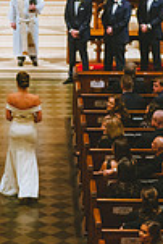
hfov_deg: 8.8
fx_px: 1050
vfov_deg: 13.0
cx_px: 10
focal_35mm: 155
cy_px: 270
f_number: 4
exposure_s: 1/100
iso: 1250
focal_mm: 52
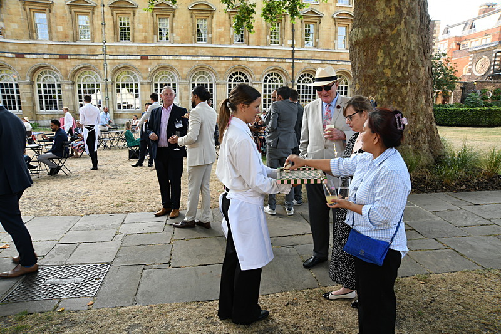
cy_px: 167
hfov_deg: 73.8
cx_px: 250
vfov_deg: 53.1
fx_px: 334
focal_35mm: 24
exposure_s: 1/40
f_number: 8
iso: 400
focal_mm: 24
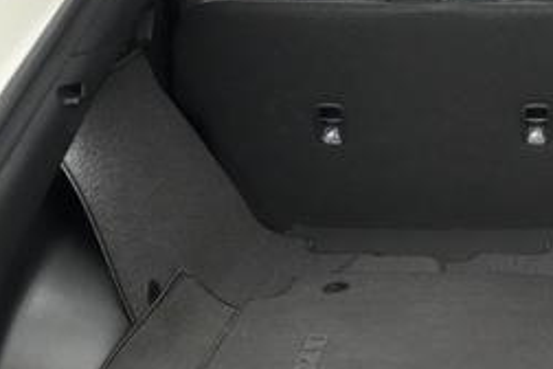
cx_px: 538
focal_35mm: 66
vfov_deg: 20.6
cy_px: 224
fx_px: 1014
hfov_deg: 28.8
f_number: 4
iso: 12800
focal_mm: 26
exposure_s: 1/160
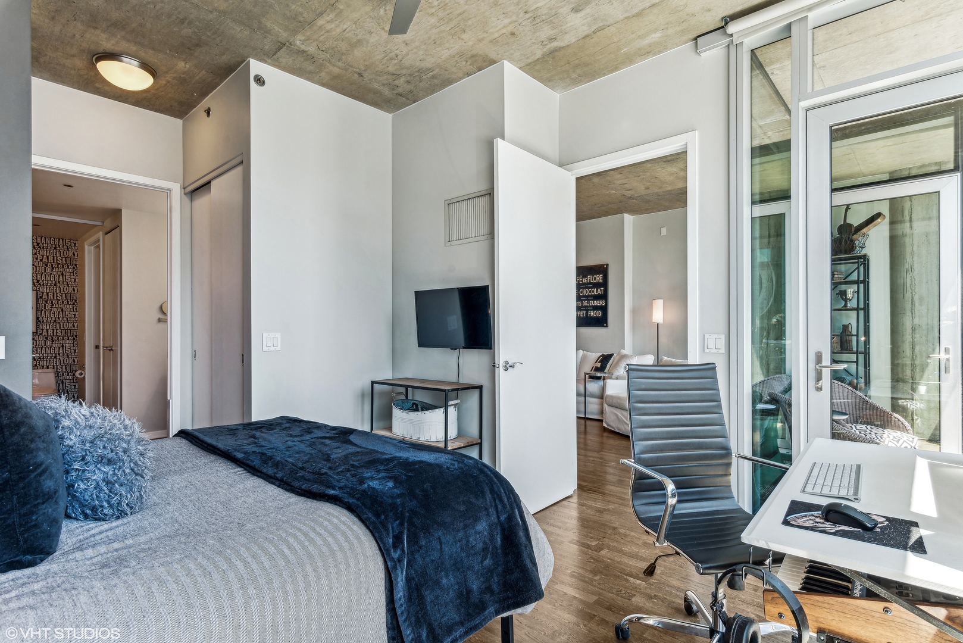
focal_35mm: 17
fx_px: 455
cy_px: 322
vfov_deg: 70.5
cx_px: 482
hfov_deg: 93.3
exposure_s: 1/15
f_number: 8
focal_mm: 17
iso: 200
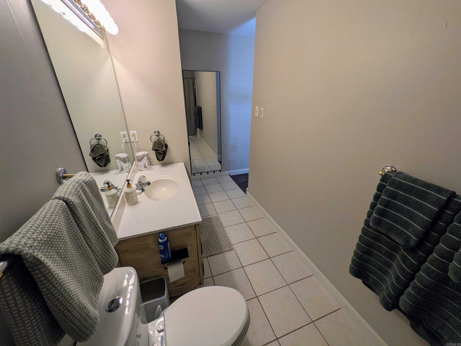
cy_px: 173
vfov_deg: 85.7
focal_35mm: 14
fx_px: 186
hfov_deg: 102.1
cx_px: 230
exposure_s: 1/60
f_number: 2.2
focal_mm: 1.85
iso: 75
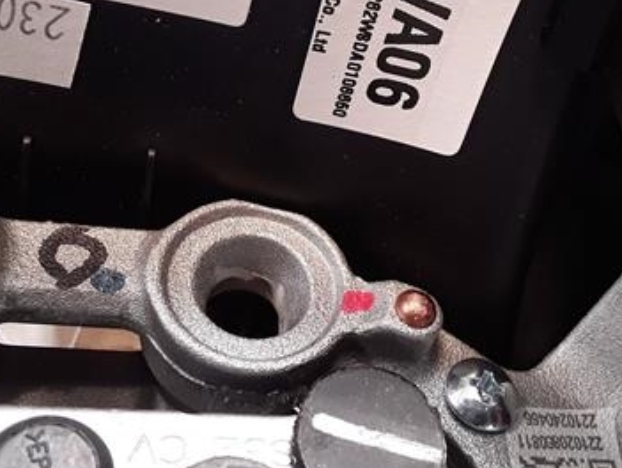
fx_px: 917
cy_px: 152
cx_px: 344
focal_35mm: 51
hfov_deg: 37.4
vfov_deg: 28.4
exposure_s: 1/17
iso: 100
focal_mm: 2.91
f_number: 1.9
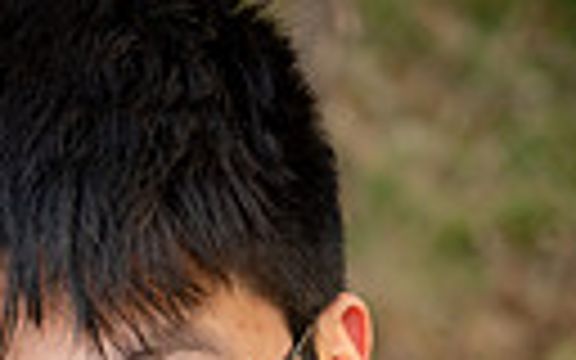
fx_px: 3940
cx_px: 94
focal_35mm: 251
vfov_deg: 5.1
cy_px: 860
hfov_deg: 8.3
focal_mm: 70
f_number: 2.8
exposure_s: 1/125
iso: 200
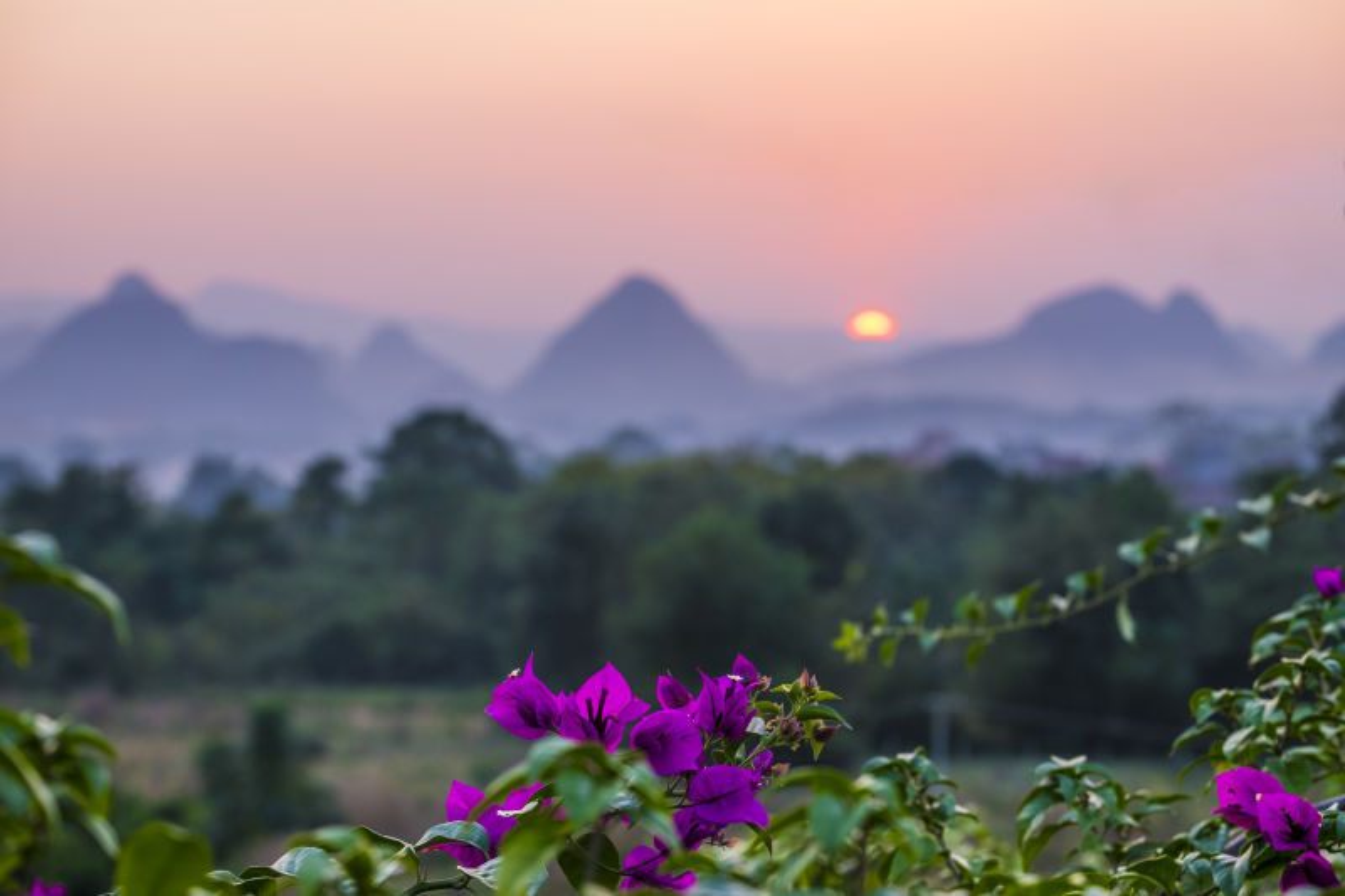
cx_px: 672
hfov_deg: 19.3
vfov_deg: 12.9
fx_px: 3959
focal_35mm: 106
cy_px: 448
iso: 320
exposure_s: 1/60
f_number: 6.4
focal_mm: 70.5
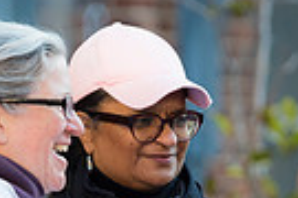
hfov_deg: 2.3
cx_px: 172
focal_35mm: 905
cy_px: 254
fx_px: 7491
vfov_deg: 1.5
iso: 500
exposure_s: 1/200
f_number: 4
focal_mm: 210
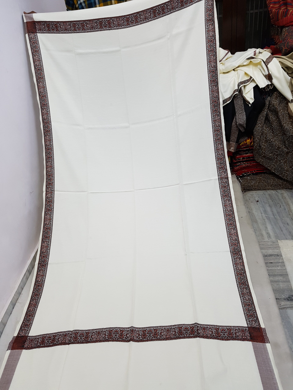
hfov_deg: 53.1
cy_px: 195
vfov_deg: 67.3
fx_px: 293
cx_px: 146
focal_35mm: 26
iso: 125
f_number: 1.7
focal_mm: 4.2
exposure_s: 1/50
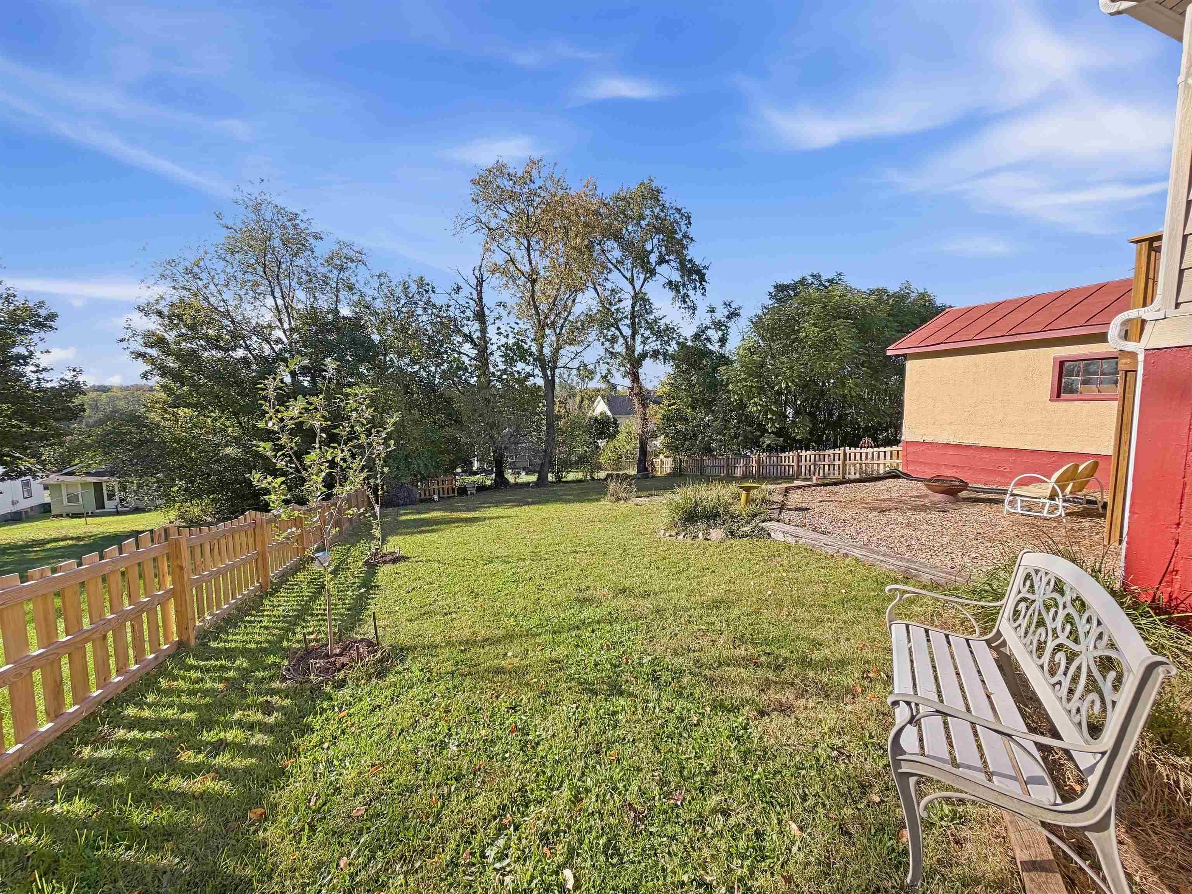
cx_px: 596
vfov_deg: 85.7
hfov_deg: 102.1
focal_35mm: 14
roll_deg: +0.3
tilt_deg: -4.1
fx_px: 482
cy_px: 447
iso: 32
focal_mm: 2.2
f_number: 2.2
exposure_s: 1/770
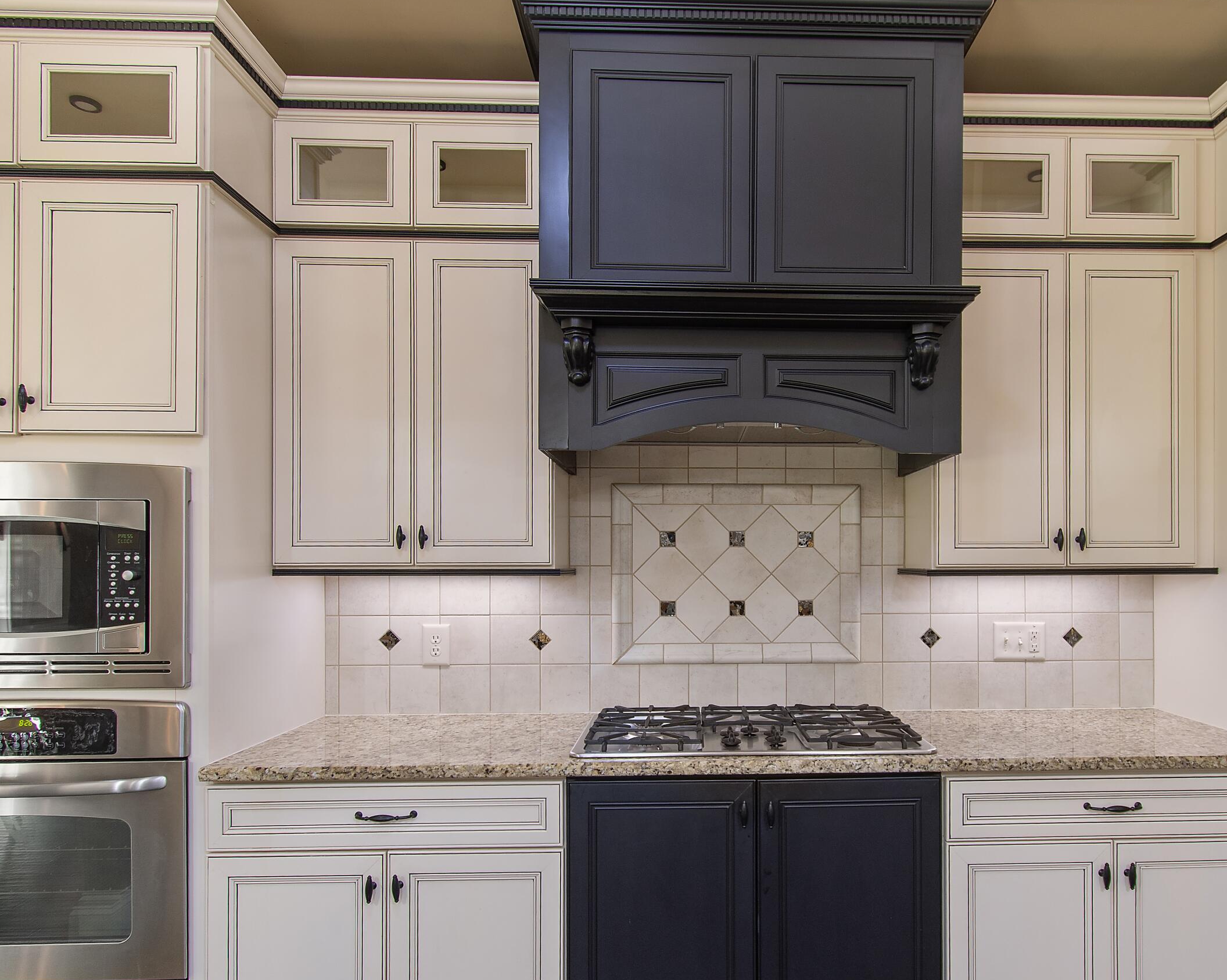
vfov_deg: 67.7
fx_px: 726
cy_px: 563
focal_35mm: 20
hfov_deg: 79.8
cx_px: 713
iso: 100
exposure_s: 1/5
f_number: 4.5
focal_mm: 10
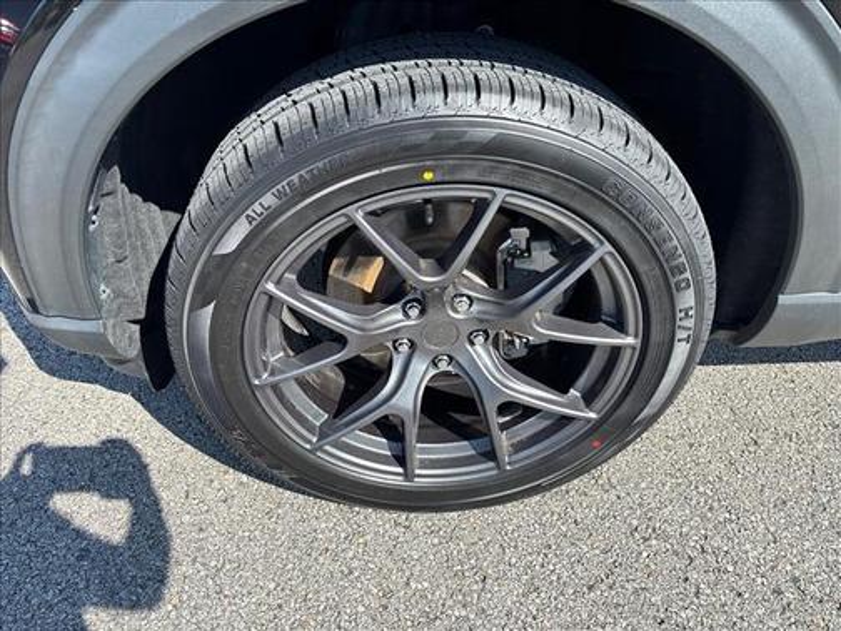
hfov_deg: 67.3
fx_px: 632
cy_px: 316
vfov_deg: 53.1
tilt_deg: -43.1
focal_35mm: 26
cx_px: 420
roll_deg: -2.7
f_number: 1.6
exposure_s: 1/641
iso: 50
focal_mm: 5.96
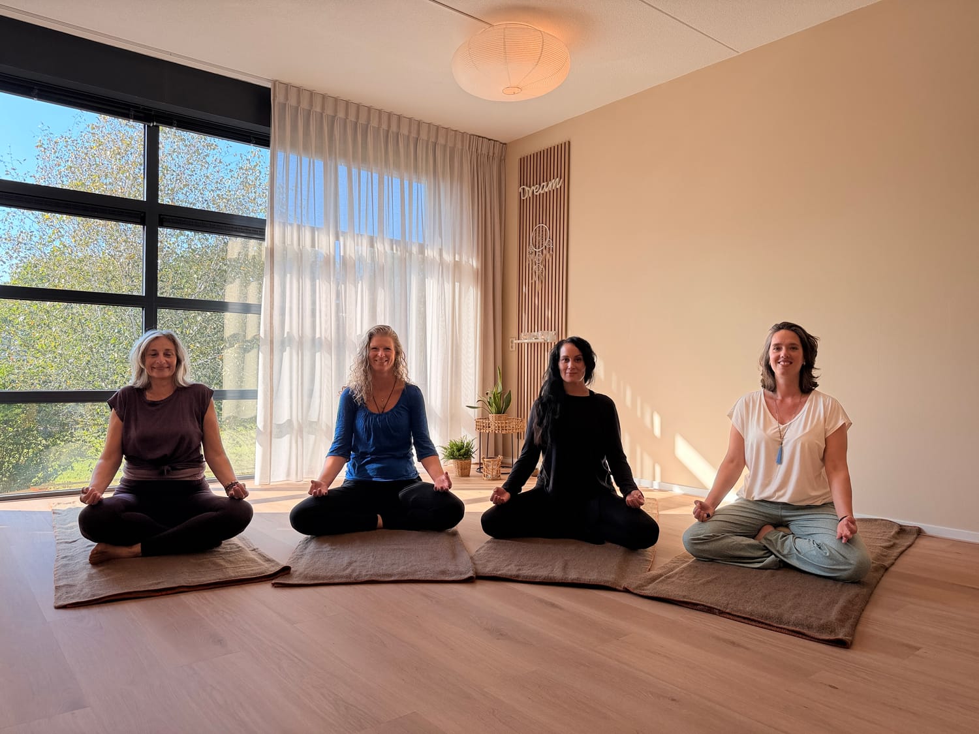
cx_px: 490
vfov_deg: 56.8
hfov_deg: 71.6
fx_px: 679
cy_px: 367
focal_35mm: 24
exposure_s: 1/309
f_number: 1.78
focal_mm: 6.76
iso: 80
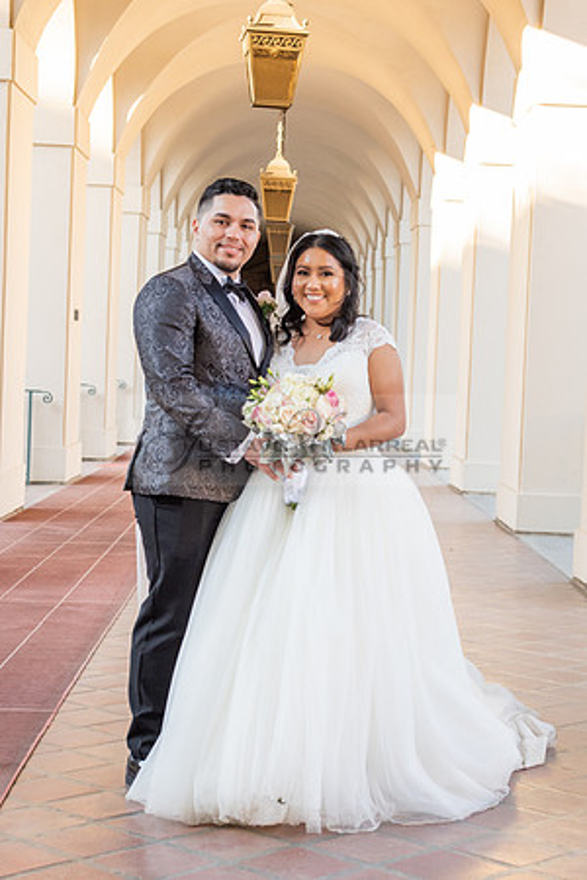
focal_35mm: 77
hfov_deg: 17.7
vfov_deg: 26.3
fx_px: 1888
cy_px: 444
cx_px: 344
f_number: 4.5
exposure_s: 1/200
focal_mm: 48
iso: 500
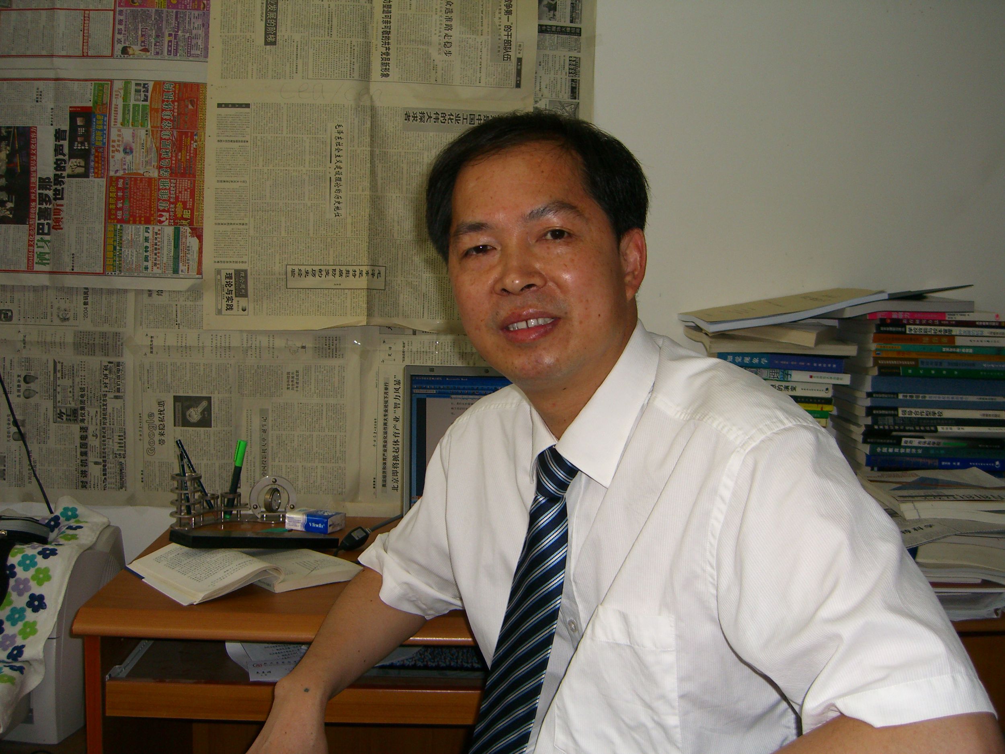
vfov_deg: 37.7
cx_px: 502
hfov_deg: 49.0
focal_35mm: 38
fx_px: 1103
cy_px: 377
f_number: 2.8
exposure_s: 1/60
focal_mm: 7.9
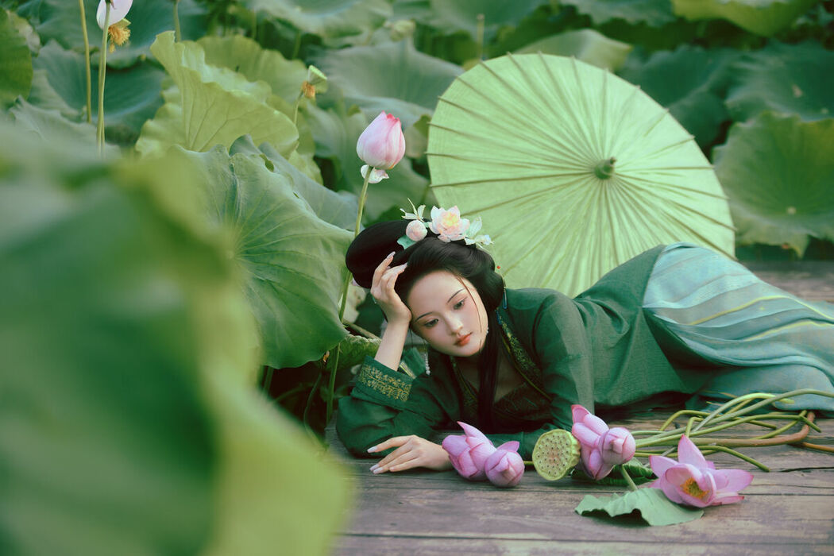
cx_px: 417
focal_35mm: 93
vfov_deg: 14.7
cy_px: 278
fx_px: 2154
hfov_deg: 21.9
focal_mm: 93
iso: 200
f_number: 2.8
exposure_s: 1/500
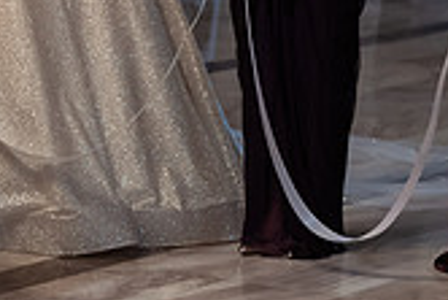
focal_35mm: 314
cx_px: -3
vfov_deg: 4.4
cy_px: -153
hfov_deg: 6.5
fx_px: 3911
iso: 3200
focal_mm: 90
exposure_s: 1/250
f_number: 3.5
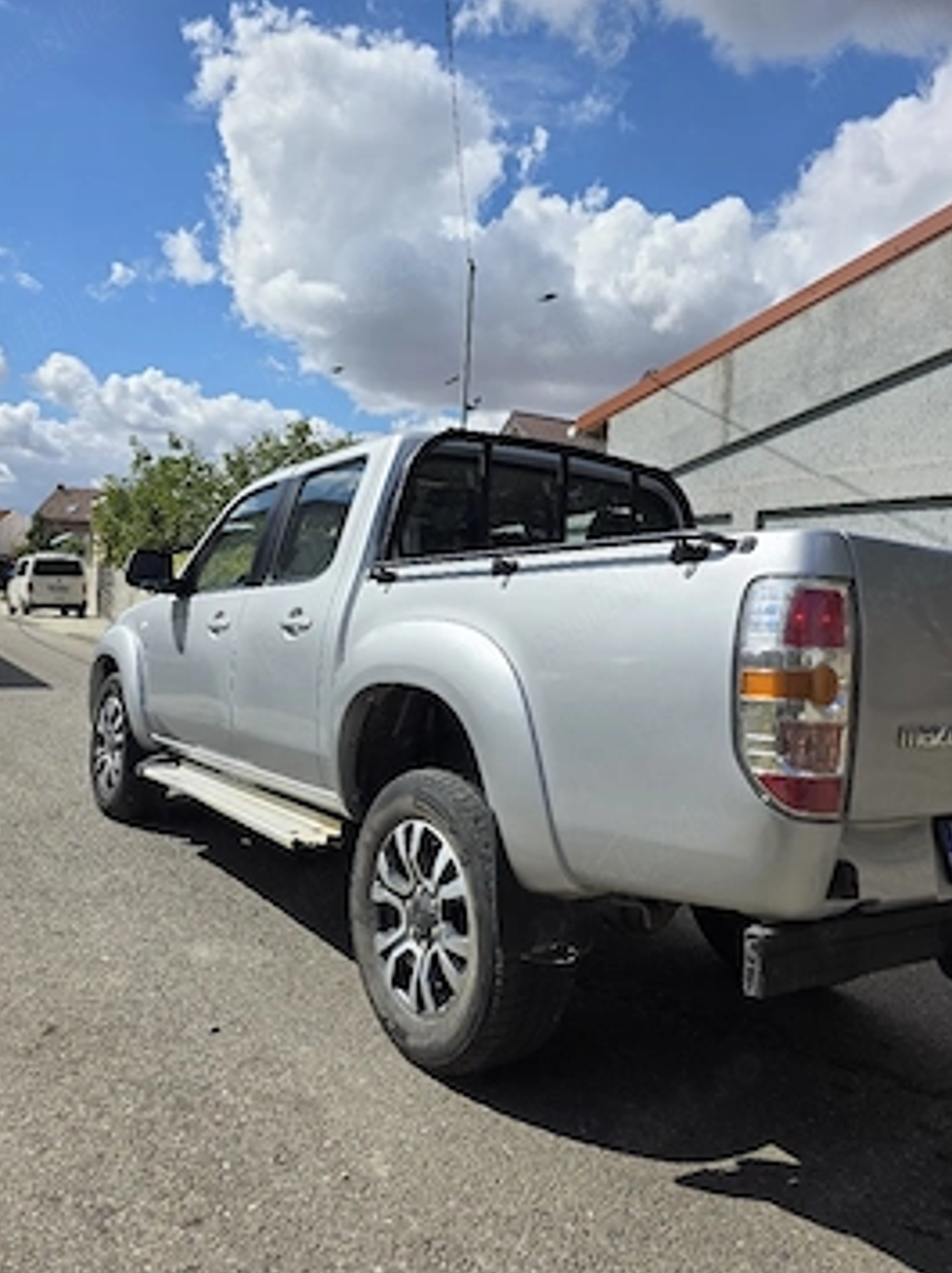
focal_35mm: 26
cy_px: 619
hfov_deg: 53.0
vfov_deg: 67.3
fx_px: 955
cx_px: 438
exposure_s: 1/10000
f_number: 1.7
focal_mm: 6.3
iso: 80
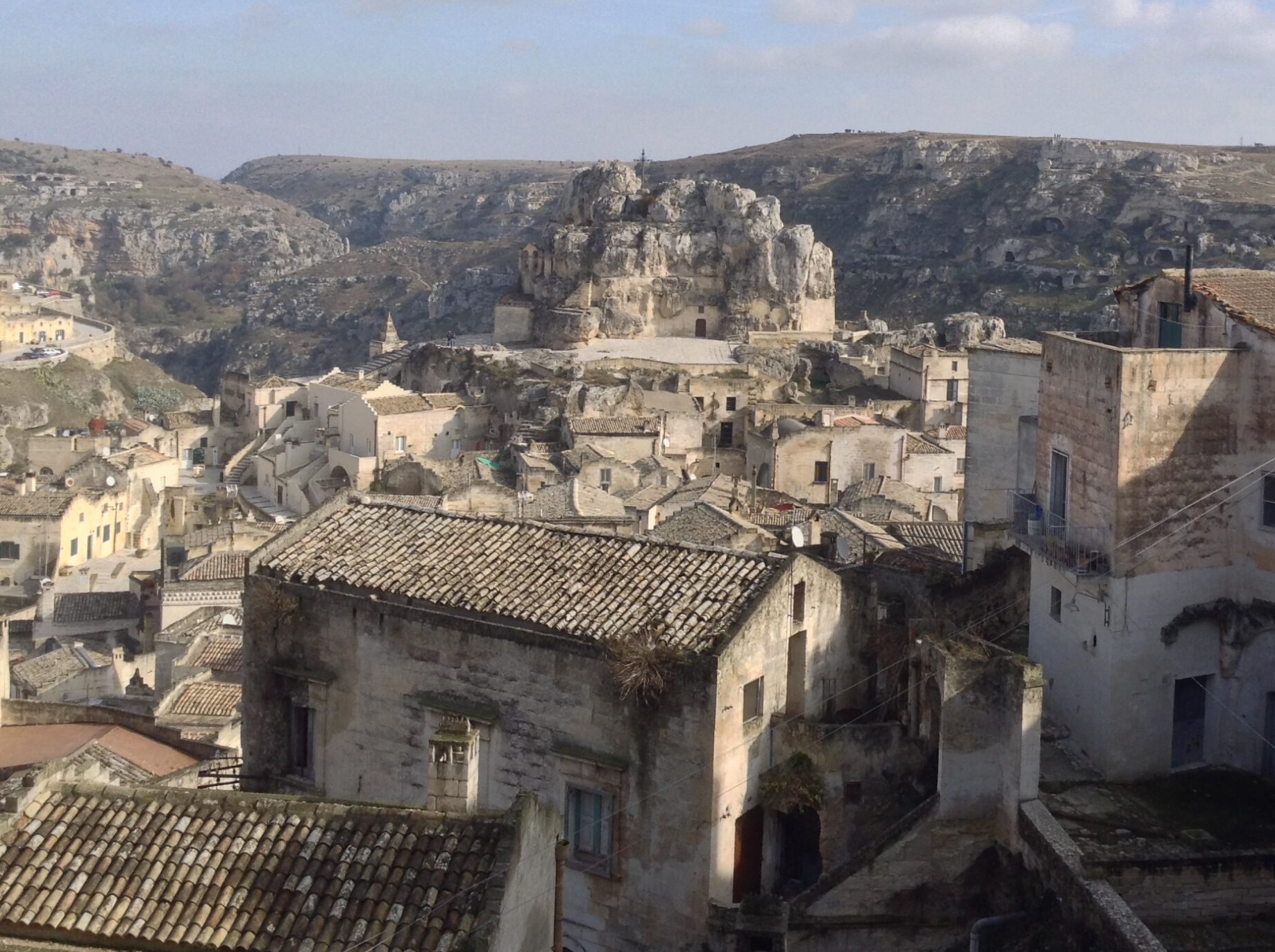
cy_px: 291
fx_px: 1692
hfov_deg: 41.2
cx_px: 720
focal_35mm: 46
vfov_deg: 31.1
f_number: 2.4
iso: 25
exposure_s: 1/579
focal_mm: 3.3
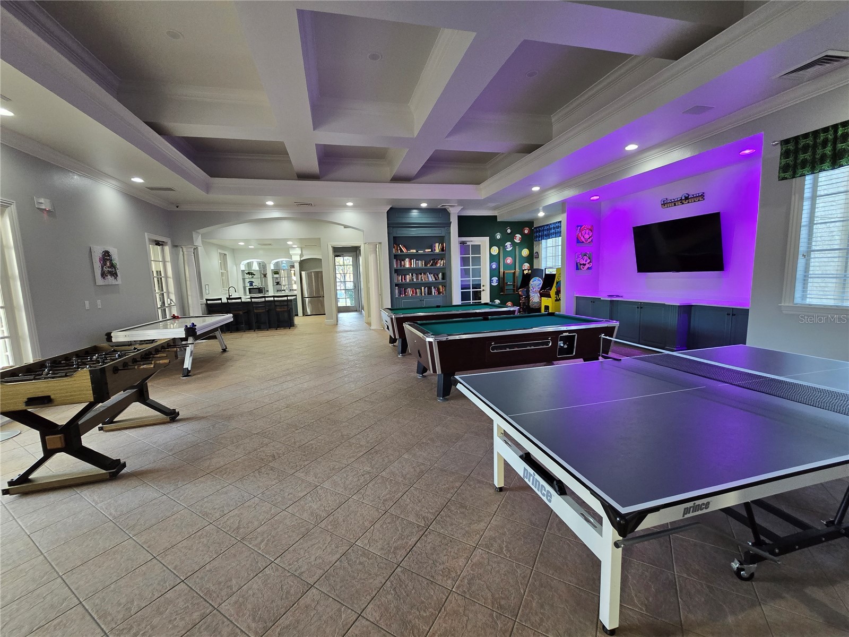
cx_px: 424
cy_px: 318
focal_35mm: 13
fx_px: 319
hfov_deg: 106.2
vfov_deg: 89.9
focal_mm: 2.2
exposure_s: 1/60
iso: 250
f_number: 2.2
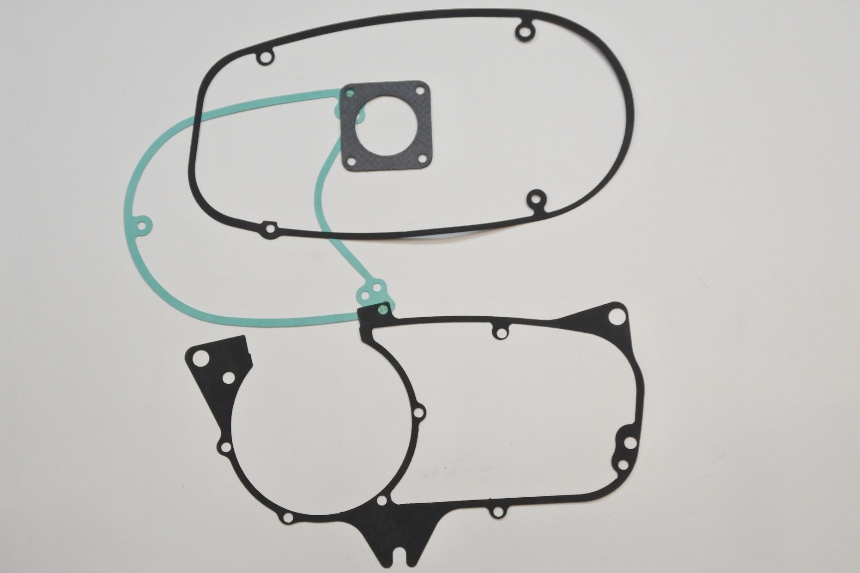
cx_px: 430
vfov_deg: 26.5
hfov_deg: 38.9
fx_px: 1218
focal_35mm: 51
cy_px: 286
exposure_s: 1/125
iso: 800
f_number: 4.5
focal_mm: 18.9
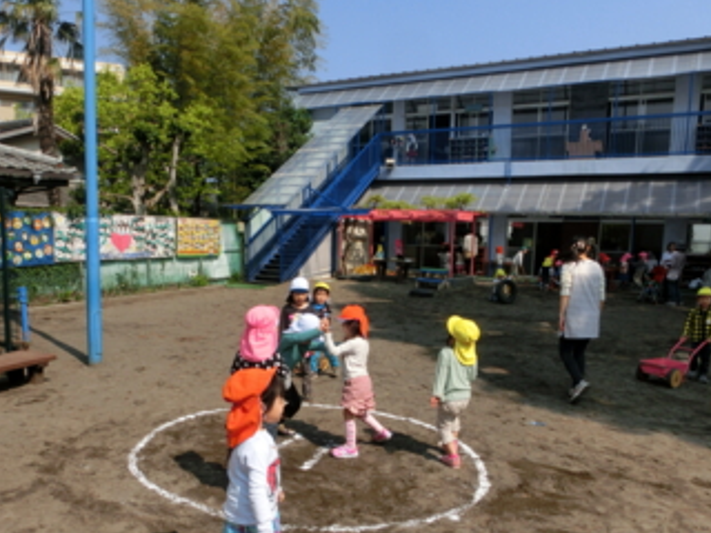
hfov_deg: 59.9
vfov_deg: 46.5
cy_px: 322
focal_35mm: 30
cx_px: 324
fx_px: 616
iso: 80
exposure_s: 1/250
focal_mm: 4.24
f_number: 7.9
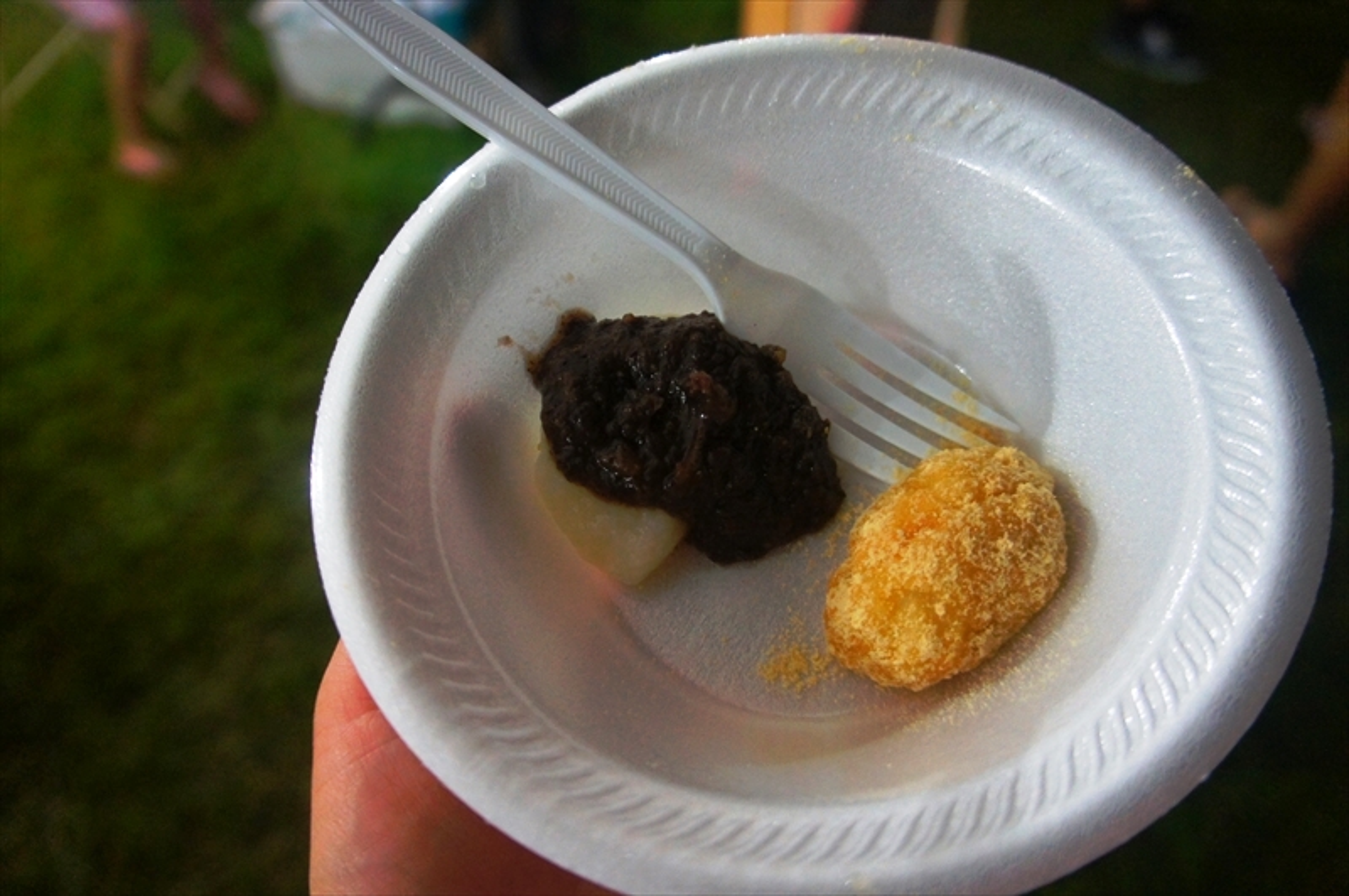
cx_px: 674
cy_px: 448
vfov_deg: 47.8
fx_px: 1010
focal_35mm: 27
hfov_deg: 67.5
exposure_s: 1/15
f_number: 3.5
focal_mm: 18
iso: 1600
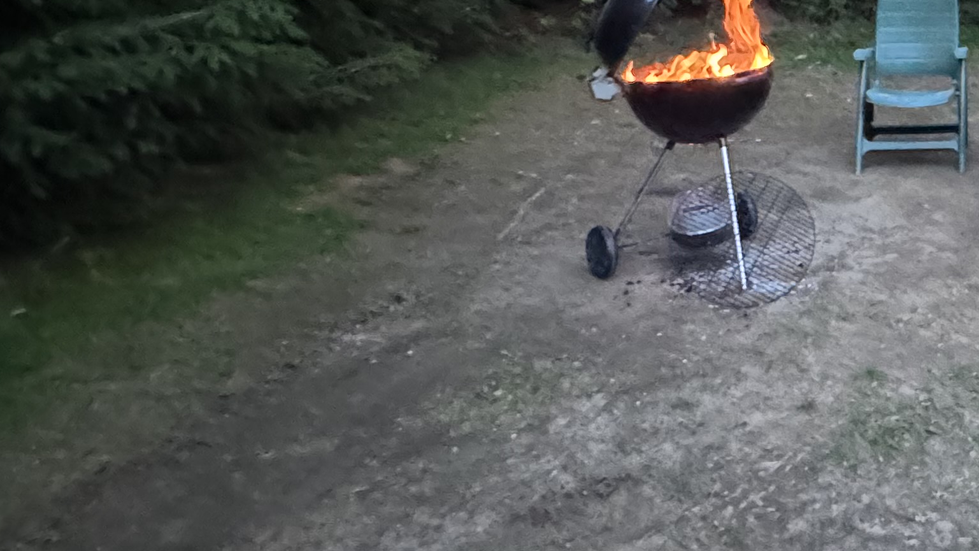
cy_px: -81
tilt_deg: -1.0
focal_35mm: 40
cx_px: 1111
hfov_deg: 39.7
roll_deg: +0.3
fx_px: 1038
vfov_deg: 26.9
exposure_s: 1/40
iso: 1250
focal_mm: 2.22
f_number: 2.2
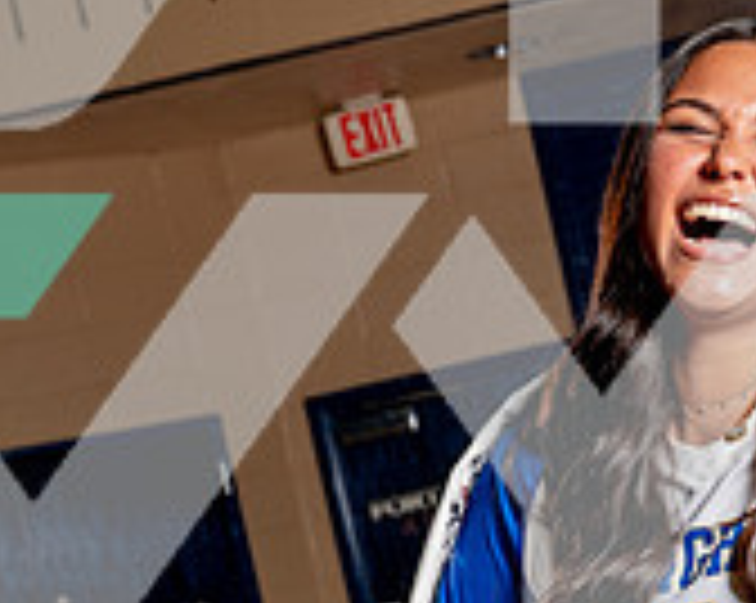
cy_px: 434
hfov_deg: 13.3
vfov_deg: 10.8
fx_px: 3196
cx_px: 788
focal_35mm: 143
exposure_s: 1/250
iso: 200
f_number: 5.6
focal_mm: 44
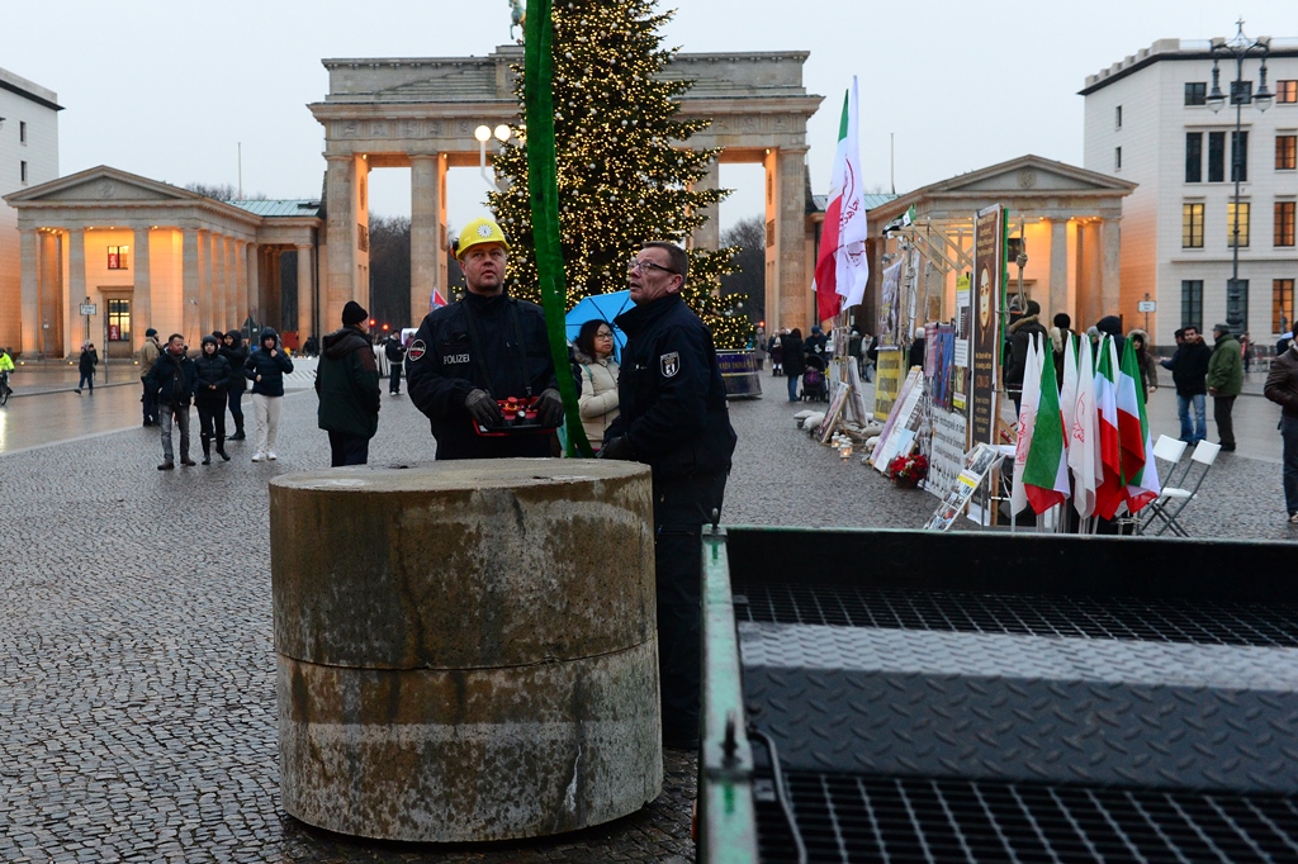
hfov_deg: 50.7
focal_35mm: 38
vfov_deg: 35.0
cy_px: 432
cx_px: 649
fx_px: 1370
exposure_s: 1/100
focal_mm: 38
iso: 3200
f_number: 4.5
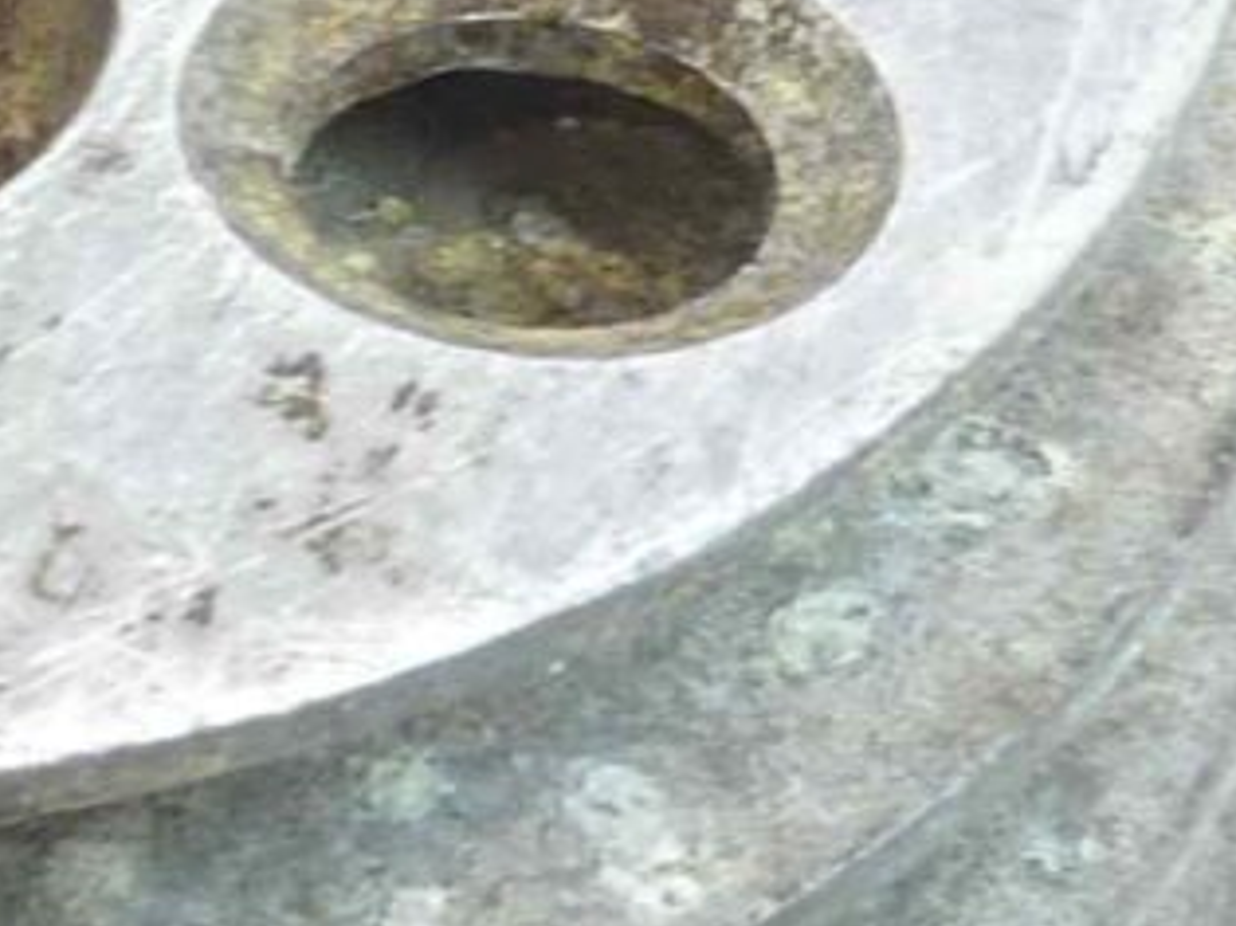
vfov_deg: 8.2
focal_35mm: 181
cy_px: 159
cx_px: -369
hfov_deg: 10.7
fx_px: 6460
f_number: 3.3
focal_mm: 4.4
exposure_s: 1/10
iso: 80
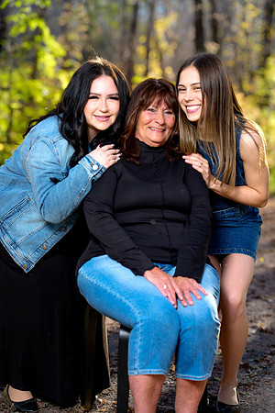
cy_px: 206
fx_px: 1088
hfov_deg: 14.4
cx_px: 138
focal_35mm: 95
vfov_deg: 21.5
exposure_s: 1/160
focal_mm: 95
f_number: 3.2
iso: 640
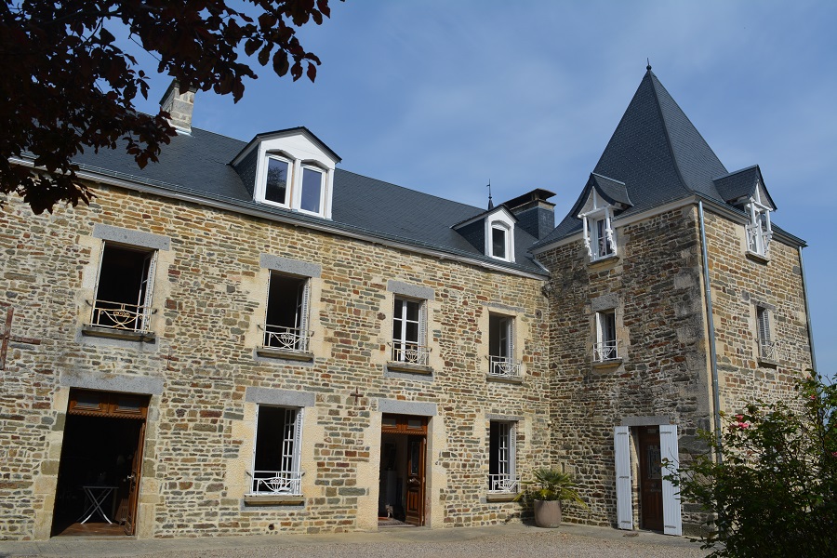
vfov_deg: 47.9
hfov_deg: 67.4
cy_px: 279
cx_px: 418
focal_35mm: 27
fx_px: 628
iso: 100
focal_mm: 18
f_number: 9
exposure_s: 1/320
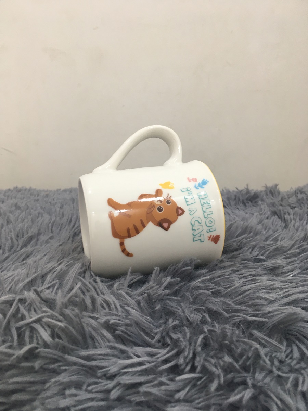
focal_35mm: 29
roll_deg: -0.3
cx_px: 154
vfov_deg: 61.7
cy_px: 206
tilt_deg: -15.7
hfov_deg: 48.2
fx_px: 344
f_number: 2.2
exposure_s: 1/33
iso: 64
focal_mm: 4.15
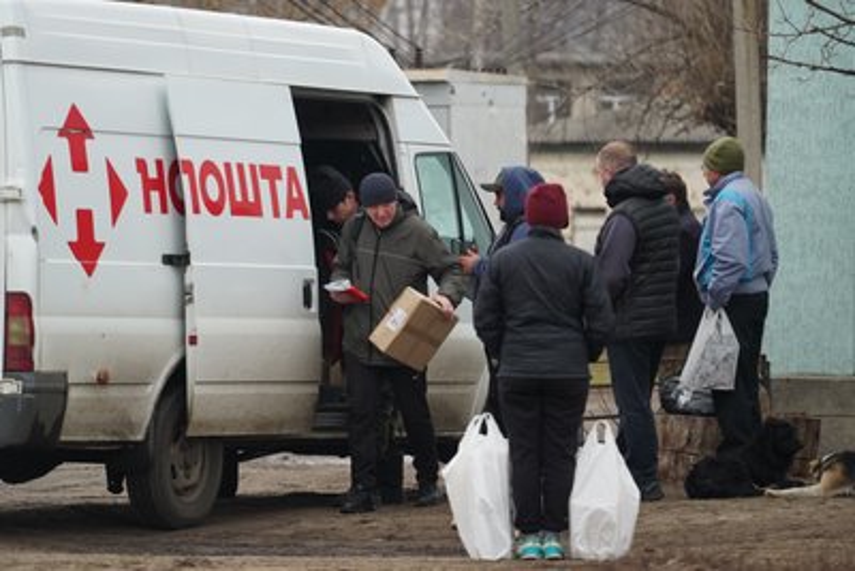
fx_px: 7127
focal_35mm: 300
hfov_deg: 6.9
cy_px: 286
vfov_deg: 4.6
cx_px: 428
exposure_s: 1/320
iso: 1000
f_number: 5.6
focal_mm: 300
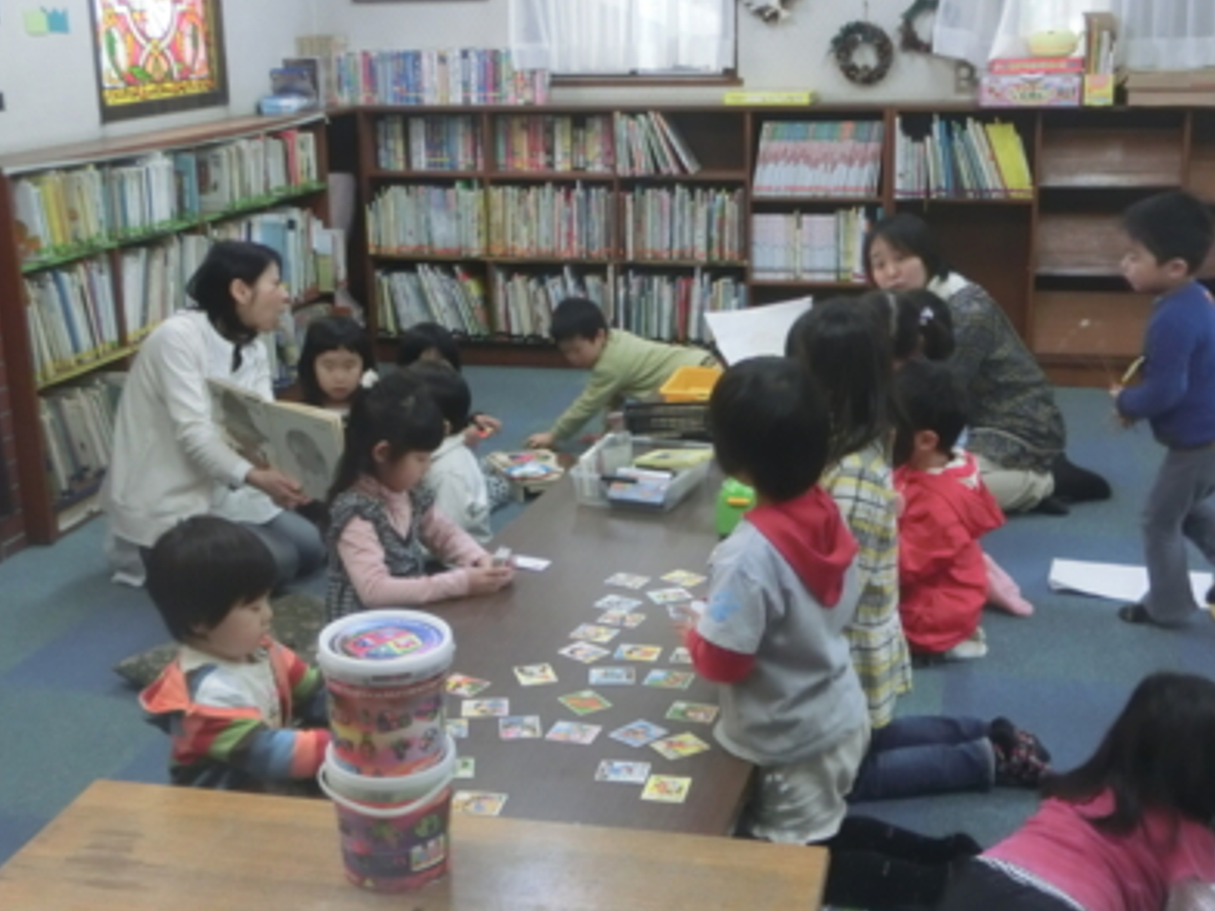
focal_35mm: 48
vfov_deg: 30.3
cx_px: 598
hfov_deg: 39.7
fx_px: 1685
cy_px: 462
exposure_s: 1/125
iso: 1600
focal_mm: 8.29
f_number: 4.2
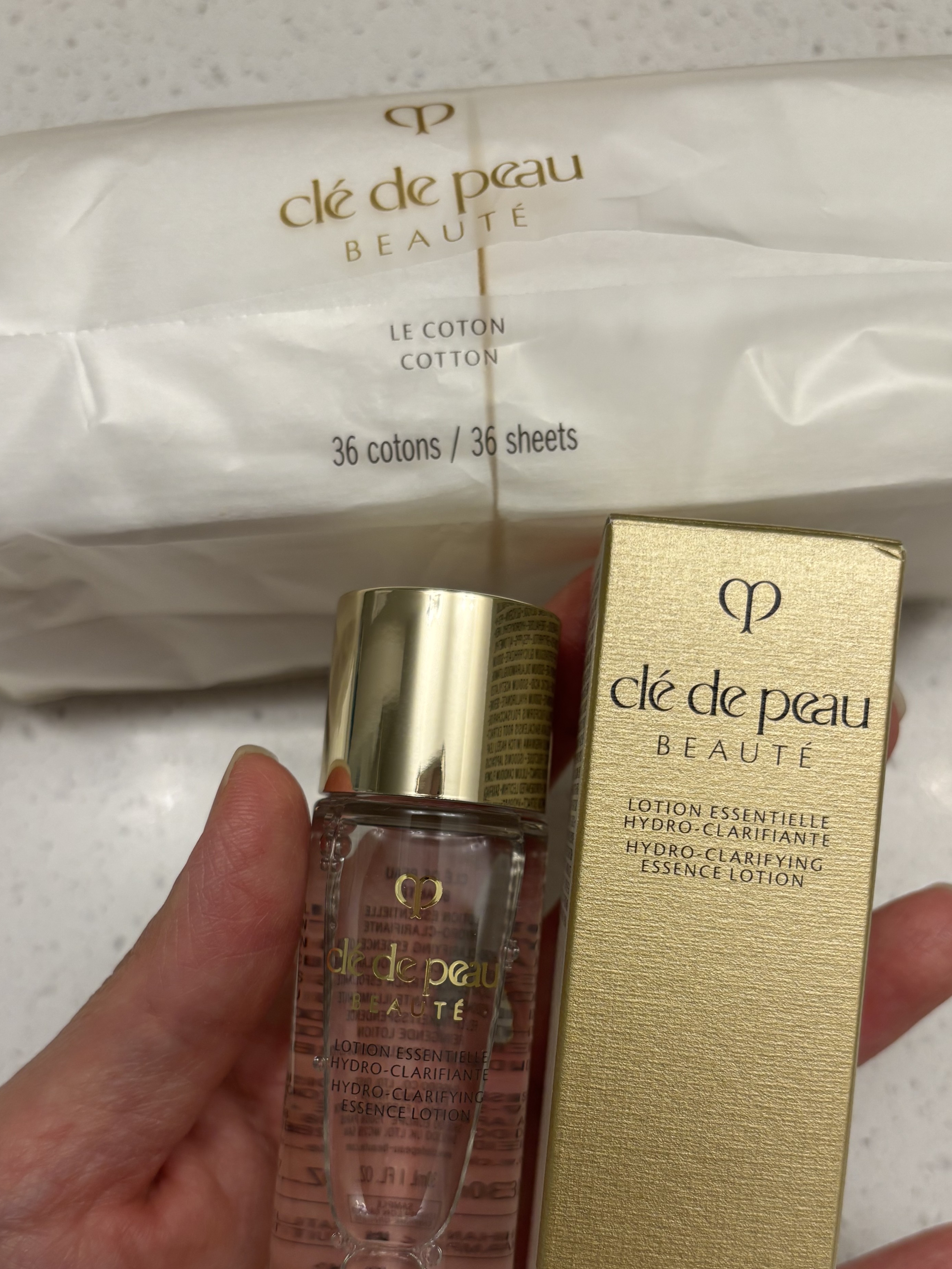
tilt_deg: -81.8
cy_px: 816
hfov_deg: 40.7
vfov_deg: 51.9
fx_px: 1283
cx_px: 477
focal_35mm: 35
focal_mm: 5.96
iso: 125
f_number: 1.6
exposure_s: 1/120
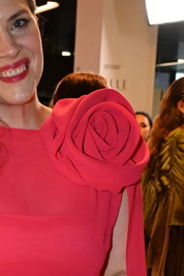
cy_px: 421
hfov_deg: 11.0
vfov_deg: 15.2
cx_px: 3
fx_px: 951
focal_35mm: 124
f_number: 5.6
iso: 4000
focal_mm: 32
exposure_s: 1/160
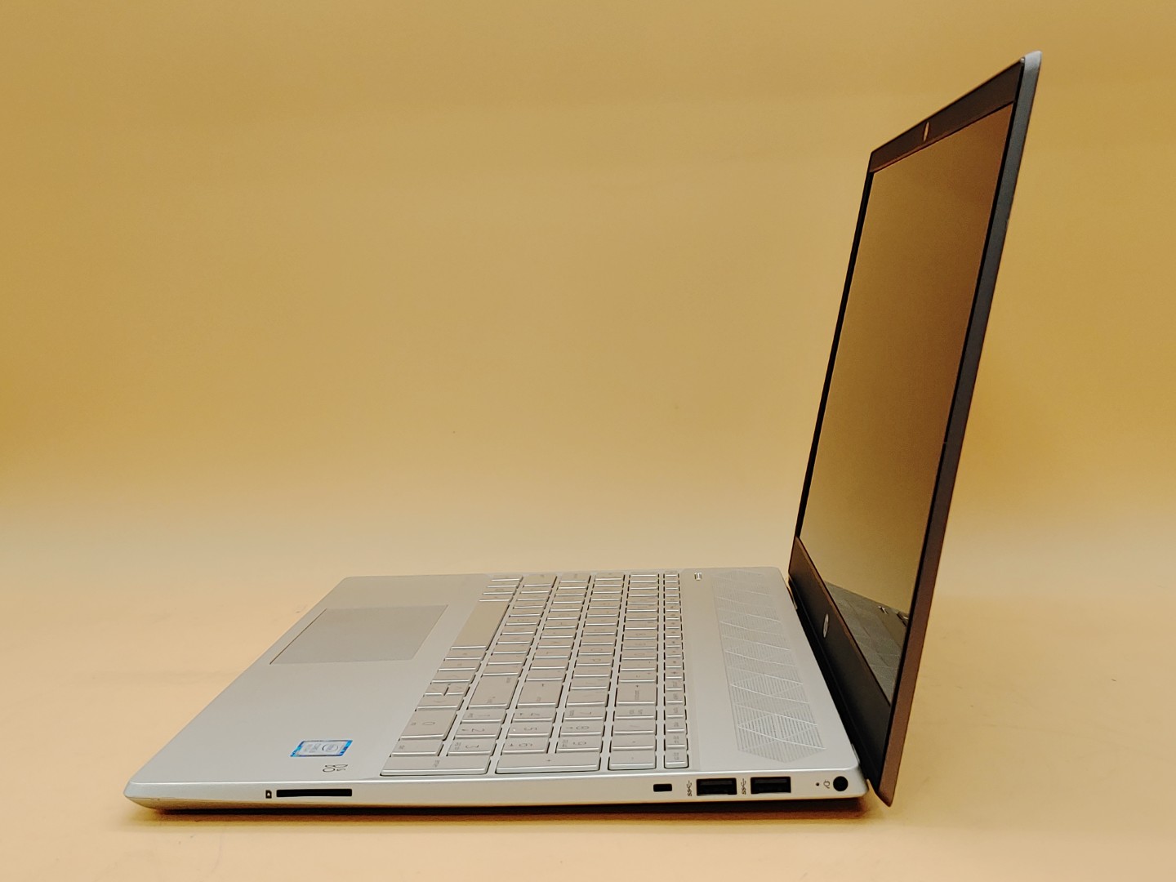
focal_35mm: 44
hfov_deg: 42.9
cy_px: 441
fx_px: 1495
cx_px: 588
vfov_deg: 32.9
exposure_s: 1/139
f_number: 1.8
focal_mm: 4.36
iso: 50
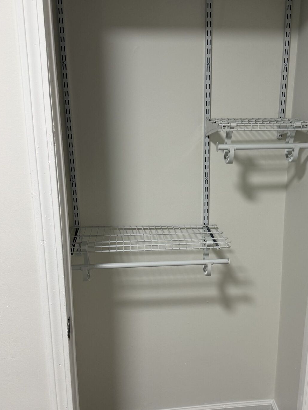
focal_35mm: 40
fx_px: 474
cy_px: 227
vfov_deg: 46.7
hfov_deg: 35.7
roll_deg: -0.7
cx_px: 196
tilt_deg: -19.4
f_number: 1.78
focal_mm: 6.76
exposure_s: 1/60
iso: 125
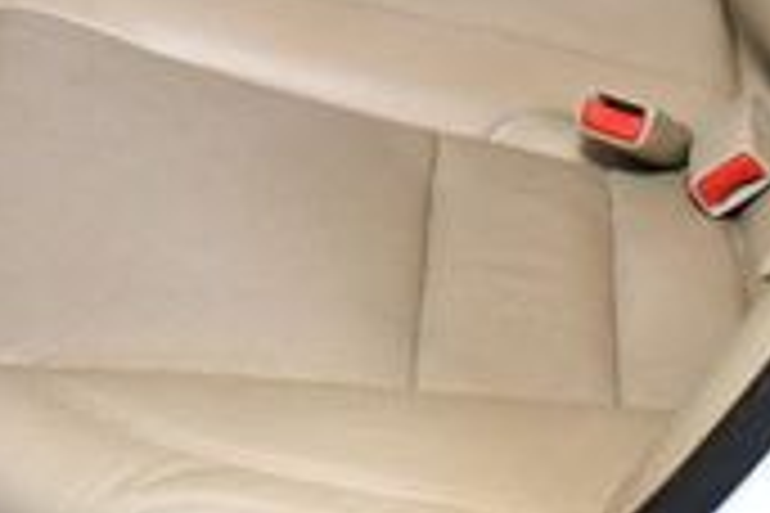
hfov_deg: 15.2
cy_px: -320
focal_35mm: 135
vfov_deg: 9.8
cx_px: 419
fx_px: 2887
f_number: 3.5
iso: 2800
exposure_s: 1/125
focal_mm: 18
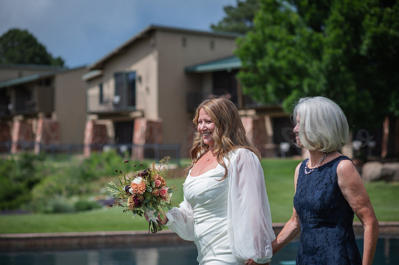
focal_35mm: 85
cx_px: 200
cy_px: 132
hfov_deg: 23.9
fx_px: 942
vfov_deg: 16.1
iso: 125
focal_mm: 85
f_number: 2.8
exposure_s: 1/2500
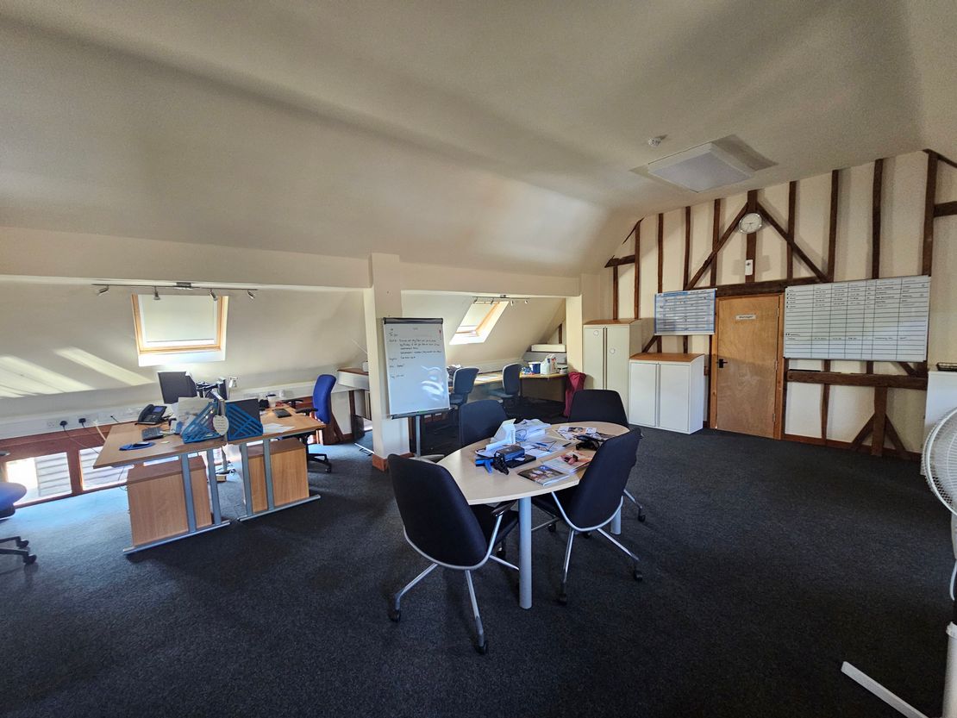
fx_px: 359
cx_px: 478
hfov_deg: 106.2
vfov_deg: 89.9
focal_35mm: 13
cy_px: 359
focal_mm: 2.2
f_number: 2.2
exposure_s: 1/33.3
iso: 500
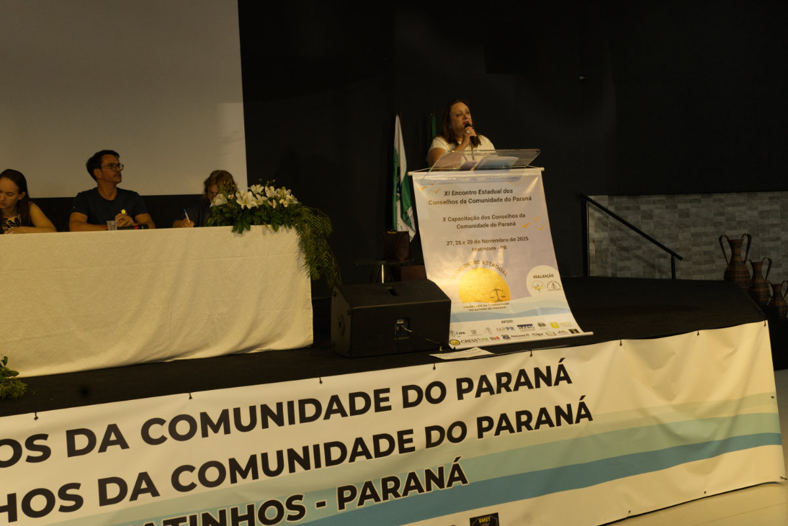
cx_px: 394
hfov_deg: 54.4
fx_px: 766
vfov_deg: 37.9
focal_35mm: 35
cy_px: 263
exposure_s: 1/80
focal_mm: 35
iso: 3200
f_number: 5.6
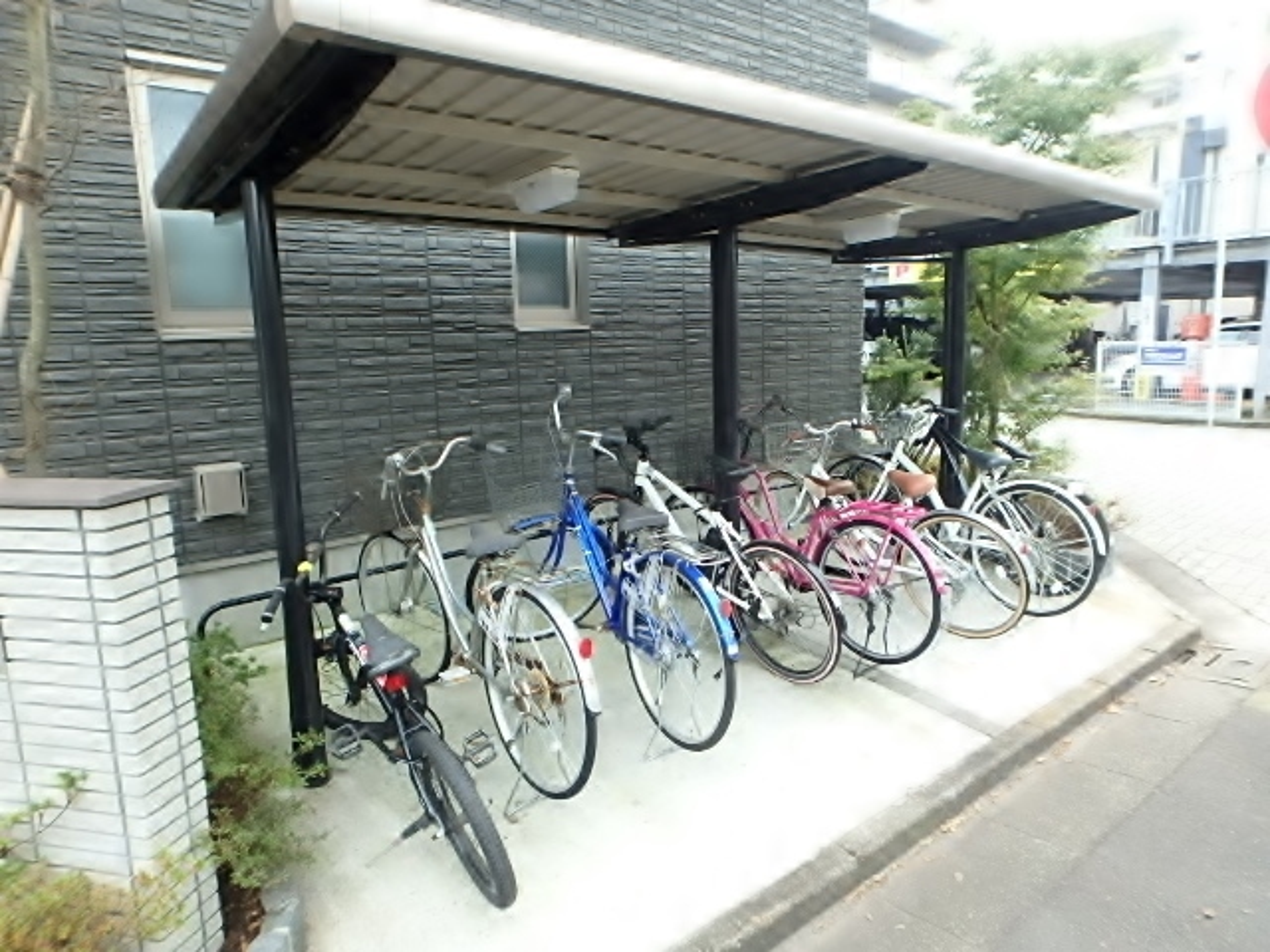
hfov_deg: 79.0
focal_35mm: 21
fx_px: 770
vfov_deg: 63.4
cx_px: 635
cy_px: 476
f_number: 3.5
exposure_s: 1/60
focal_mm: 3.7
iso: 160
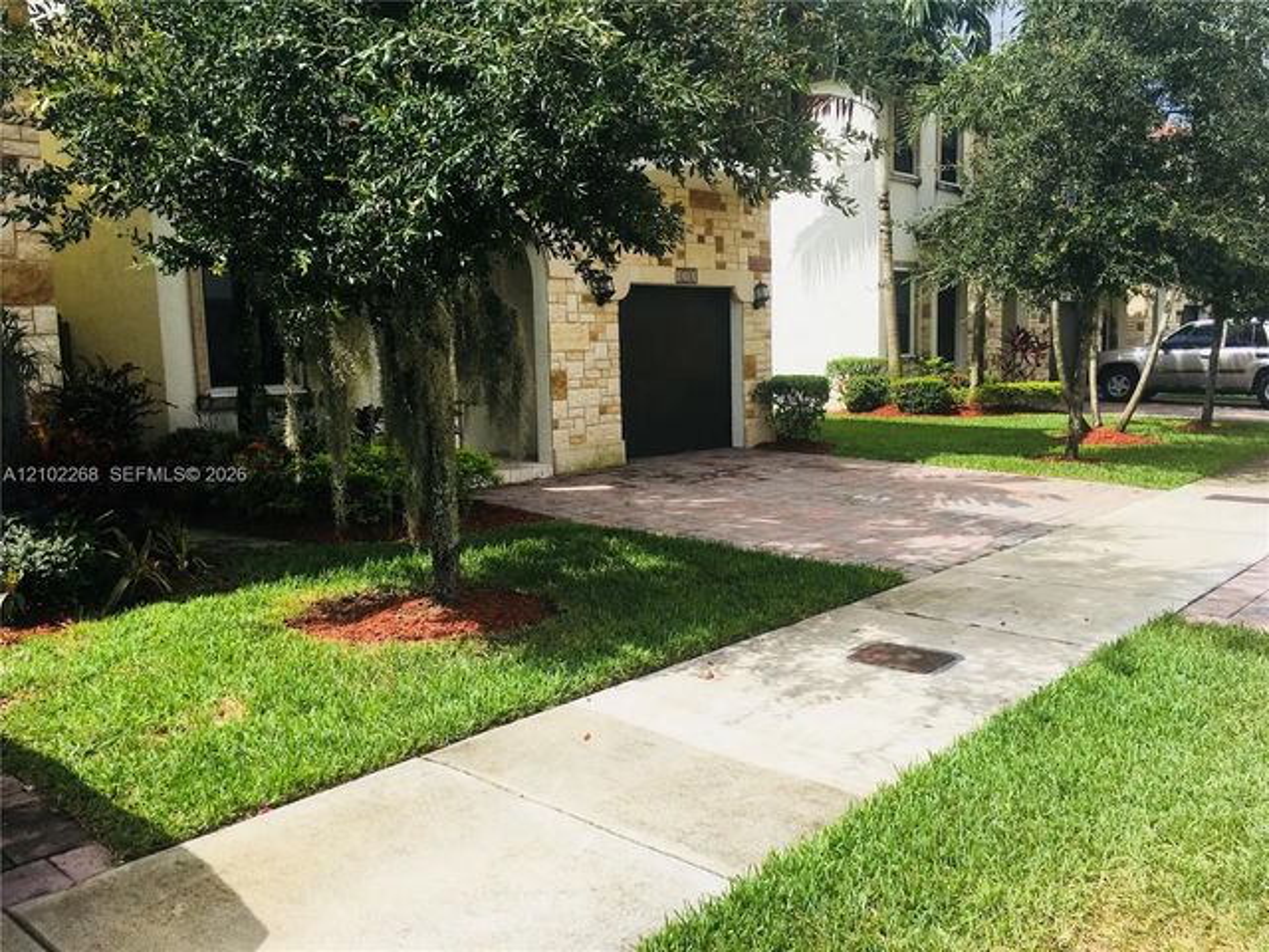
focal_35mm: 29
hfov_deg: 61.7
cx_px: 634
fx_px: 1063
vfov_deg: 48.2
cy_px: 476
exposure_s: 1/2079
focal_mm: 4.15
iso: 25
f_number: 2.2
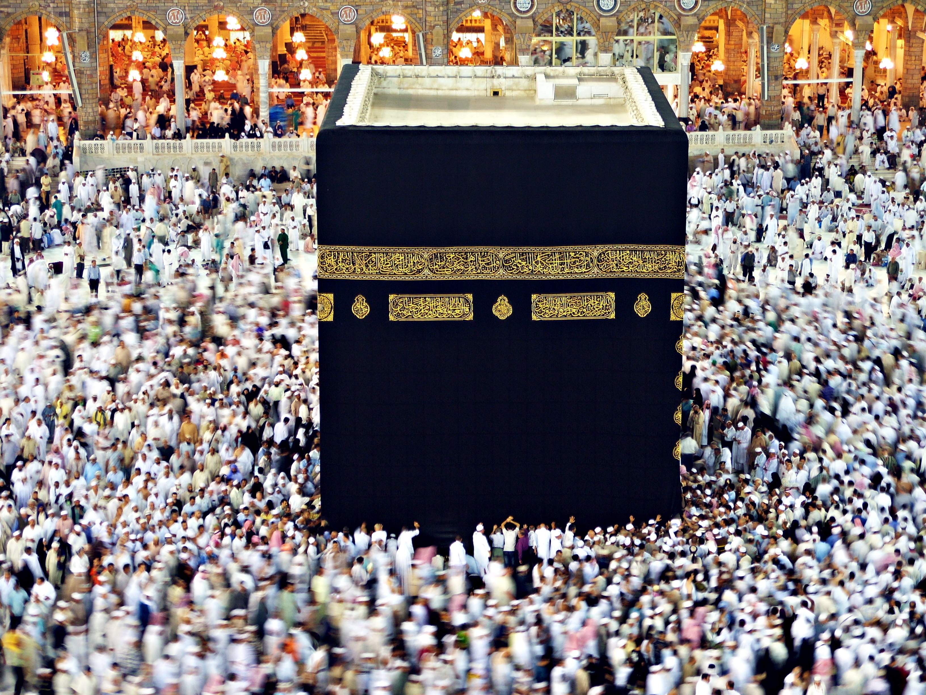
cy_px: 348
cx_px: 463
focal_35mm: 91
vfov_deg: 16.2
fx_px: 2434
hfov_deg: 21.5
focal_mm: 18.86
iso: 50
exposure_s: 1/2.5
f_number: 3.4
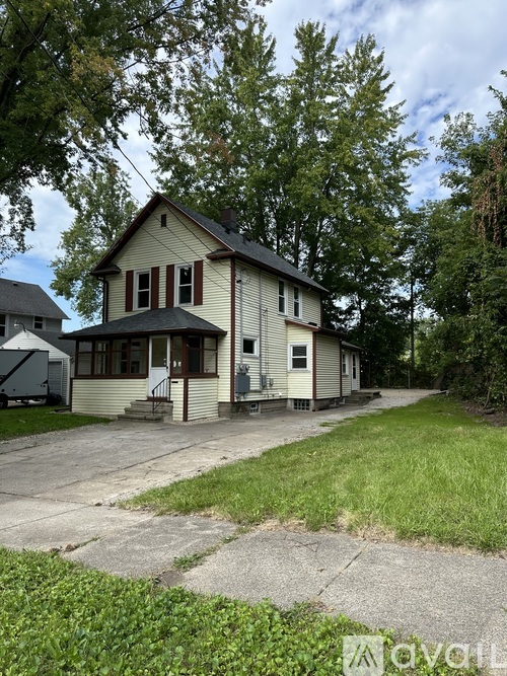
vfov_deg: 71.6
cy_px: 338
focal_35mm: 24
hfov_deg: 56.8
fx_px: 469
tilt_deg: +4.5
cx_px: 254
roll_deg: -1.0
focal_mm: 6.86
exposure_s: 1/1587
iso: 80
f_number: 1.78
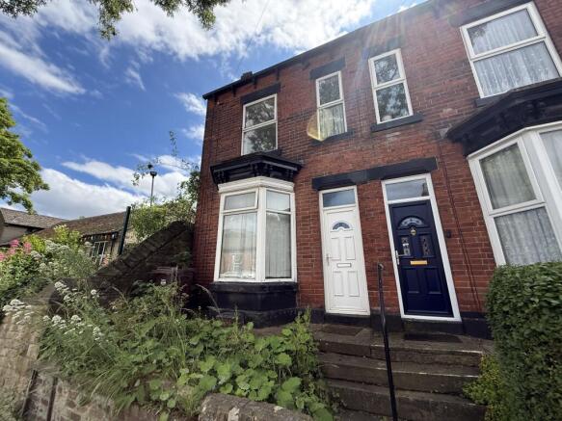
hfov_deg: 102.1
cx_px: 281
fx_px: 227
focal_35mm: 14
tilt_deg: +17.4
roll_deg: -0.4
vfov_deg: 85.7
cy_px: 210
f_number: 2.2
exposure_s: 1/1285
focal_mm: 2.22
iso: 64
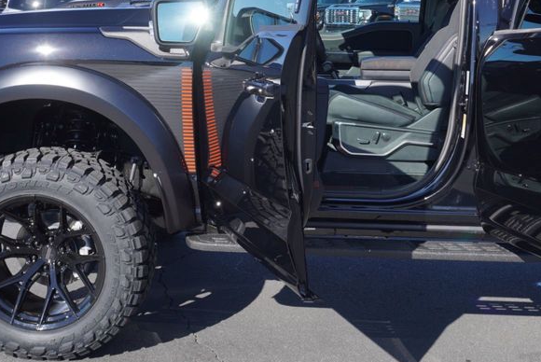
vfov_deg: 22.3
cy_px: 120
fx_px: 916
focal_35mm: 61
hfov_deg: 32.9
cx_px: 304
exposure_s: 1/160
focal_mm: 23
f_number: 7.1
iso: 100
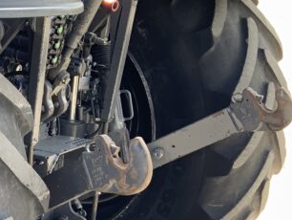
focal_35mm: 97
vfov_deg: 15.1
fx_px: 819
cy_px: 199
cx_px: -98
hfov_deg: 18.6
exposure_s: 1/173
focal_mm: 3
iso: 16
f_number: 1.8
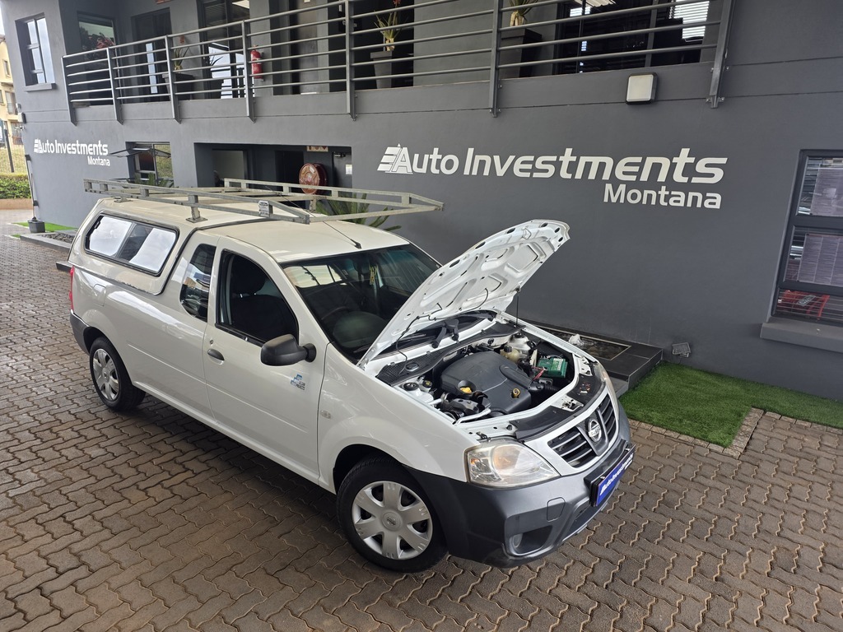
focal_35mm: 23
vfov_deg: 58.9
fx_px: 560
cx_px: 422
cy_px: 316
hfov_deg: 73.9
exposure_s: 1/180
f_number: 1.7
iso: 100
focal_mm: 6.25
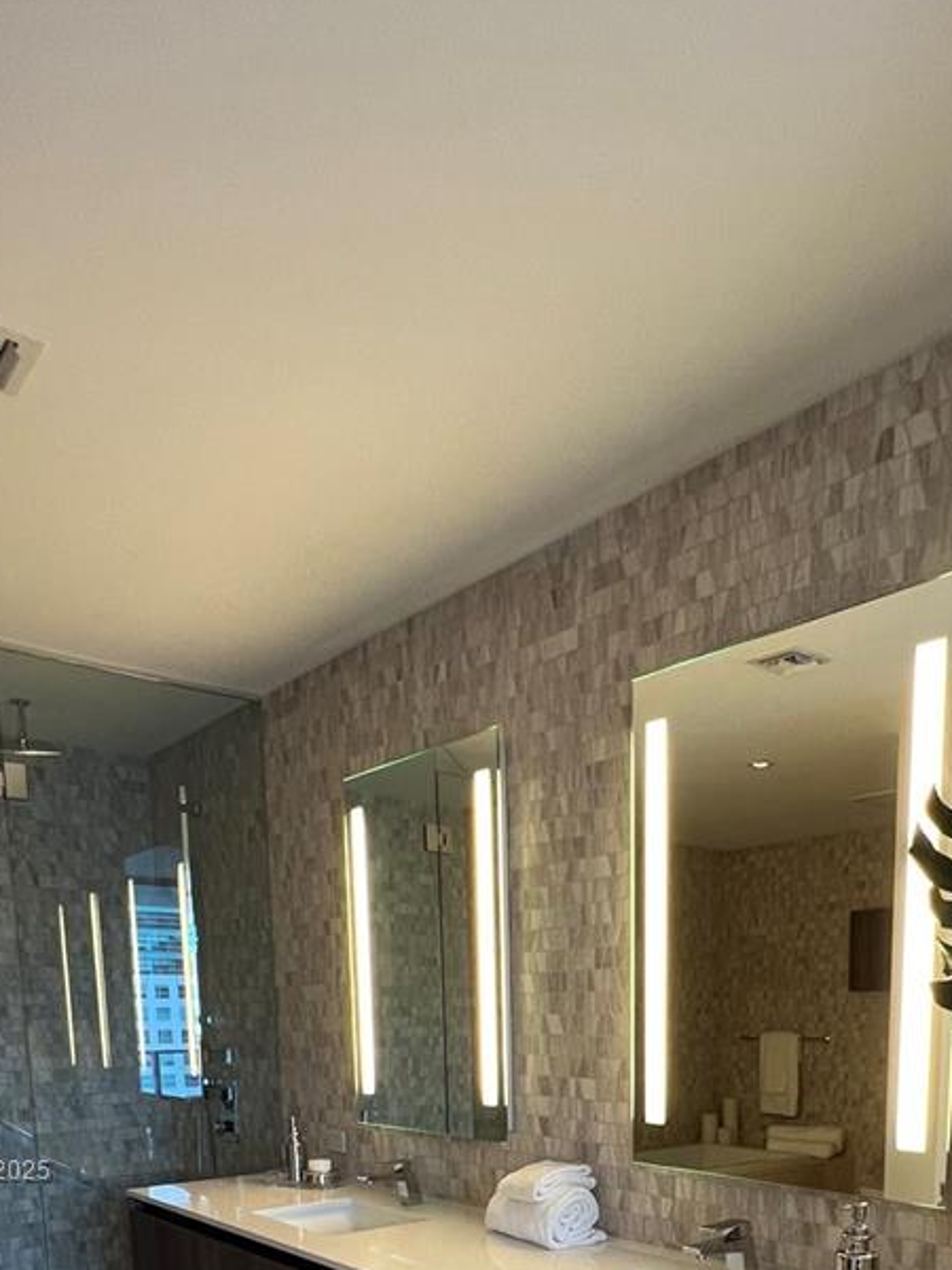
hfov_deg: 52.3
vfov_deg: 56.7
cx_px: 616
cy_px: 1173
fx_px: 953
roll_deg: +0.8
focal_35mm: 26
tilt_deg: -7.9
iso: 160
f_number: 1.8
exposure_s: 1/60
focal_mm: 1.57
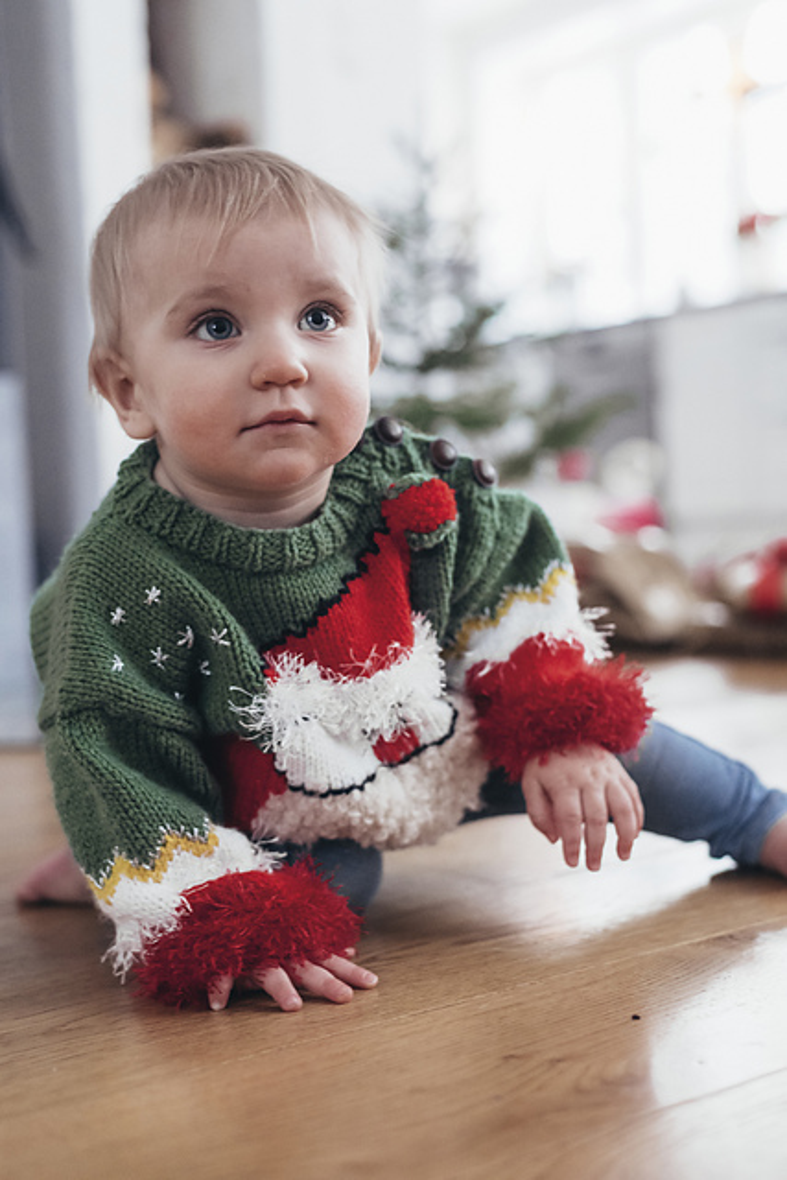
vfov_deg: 39.6
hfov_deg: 27.0
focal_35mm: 50
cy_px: 590
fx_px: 1639
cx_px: 394
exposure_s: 1/100
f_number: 3.2
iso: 3200
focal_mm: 50
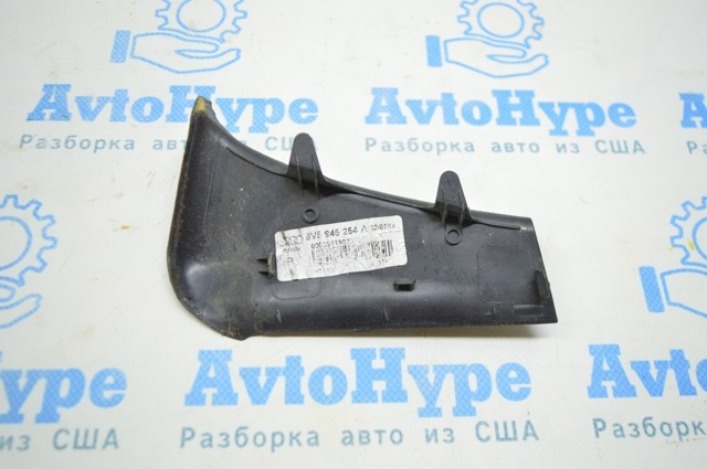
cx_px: 354
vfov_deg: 39.9
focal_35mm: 33
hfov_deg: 57.3
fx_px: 647
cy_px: 234
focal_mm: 22
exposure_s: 1/40
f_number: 3.8
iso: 400
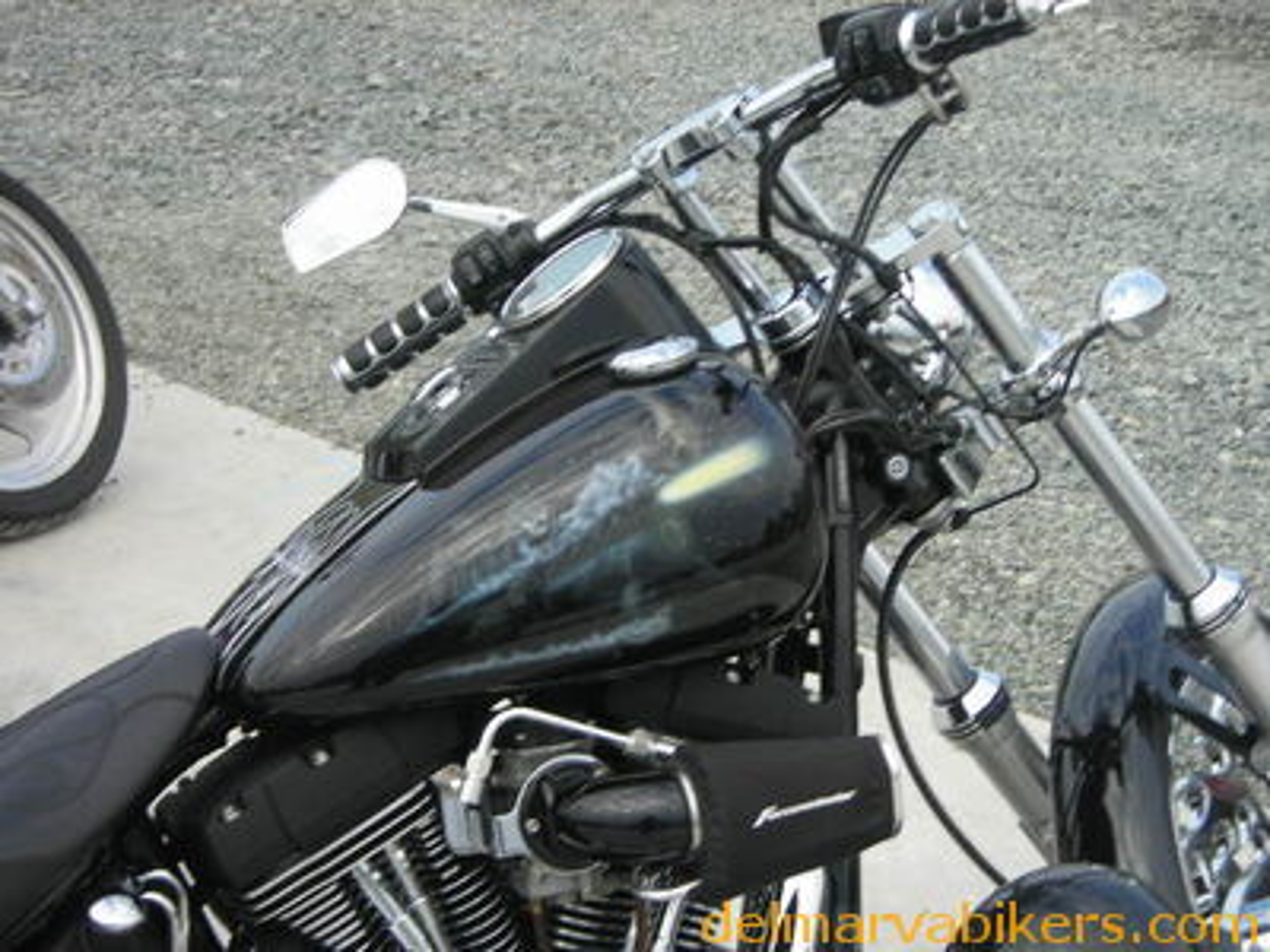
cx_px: 635
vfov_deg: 19.1
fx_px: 2825
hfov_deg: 25.3
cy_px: 476
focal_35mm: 77
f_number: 4.2
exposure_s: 1/147
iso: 50
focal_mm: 12.7
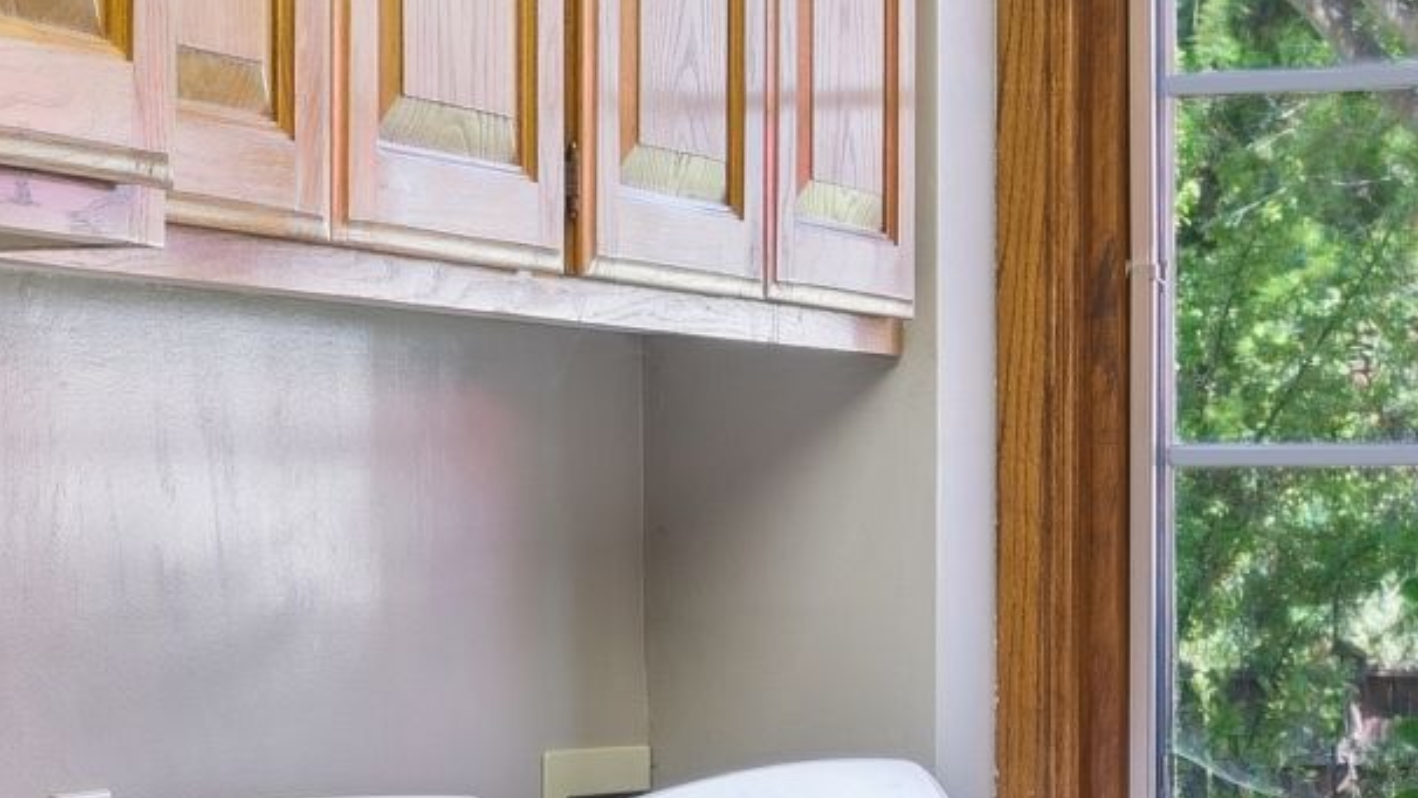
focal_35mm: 117
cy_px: 579
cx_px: 239
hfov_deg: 18.1
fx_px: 4399
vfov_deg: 10.3
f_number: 13
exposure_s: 1/1.25
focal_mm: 18.8
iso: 100
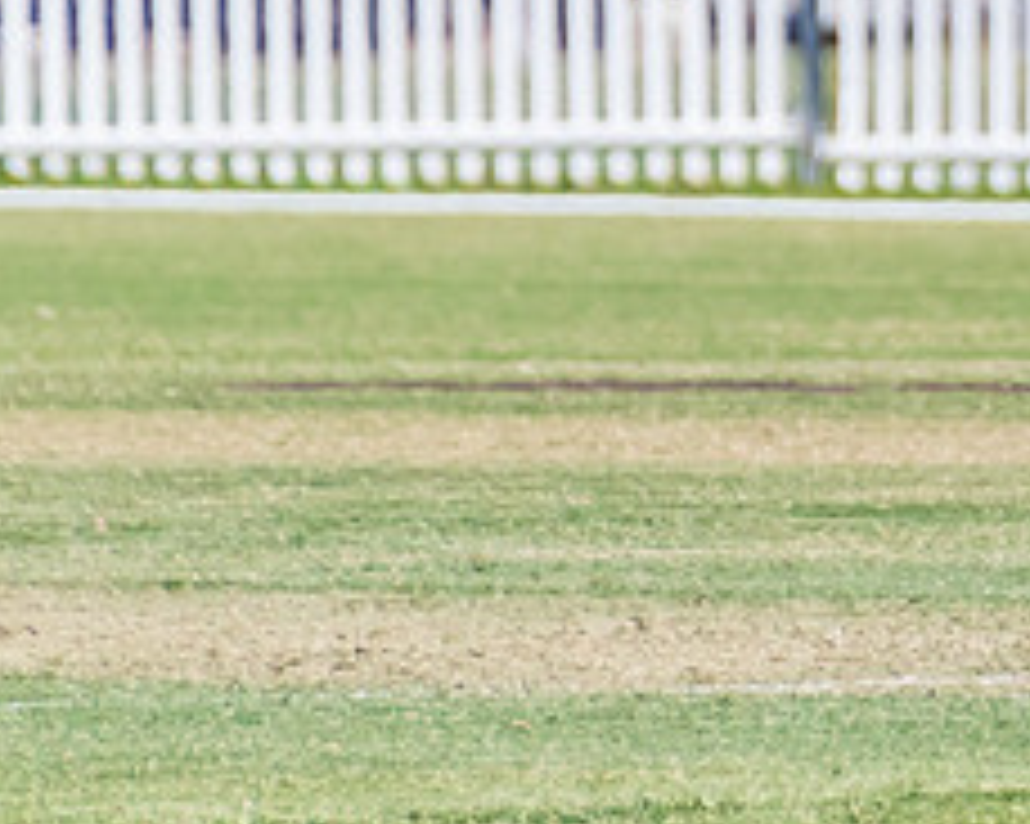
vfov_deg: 0.7
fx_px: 65604
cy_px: -26
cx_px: 1393
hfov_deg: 0.9
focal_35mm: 2153
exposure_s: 1/2500
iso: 400
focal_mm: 400
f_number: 6.3
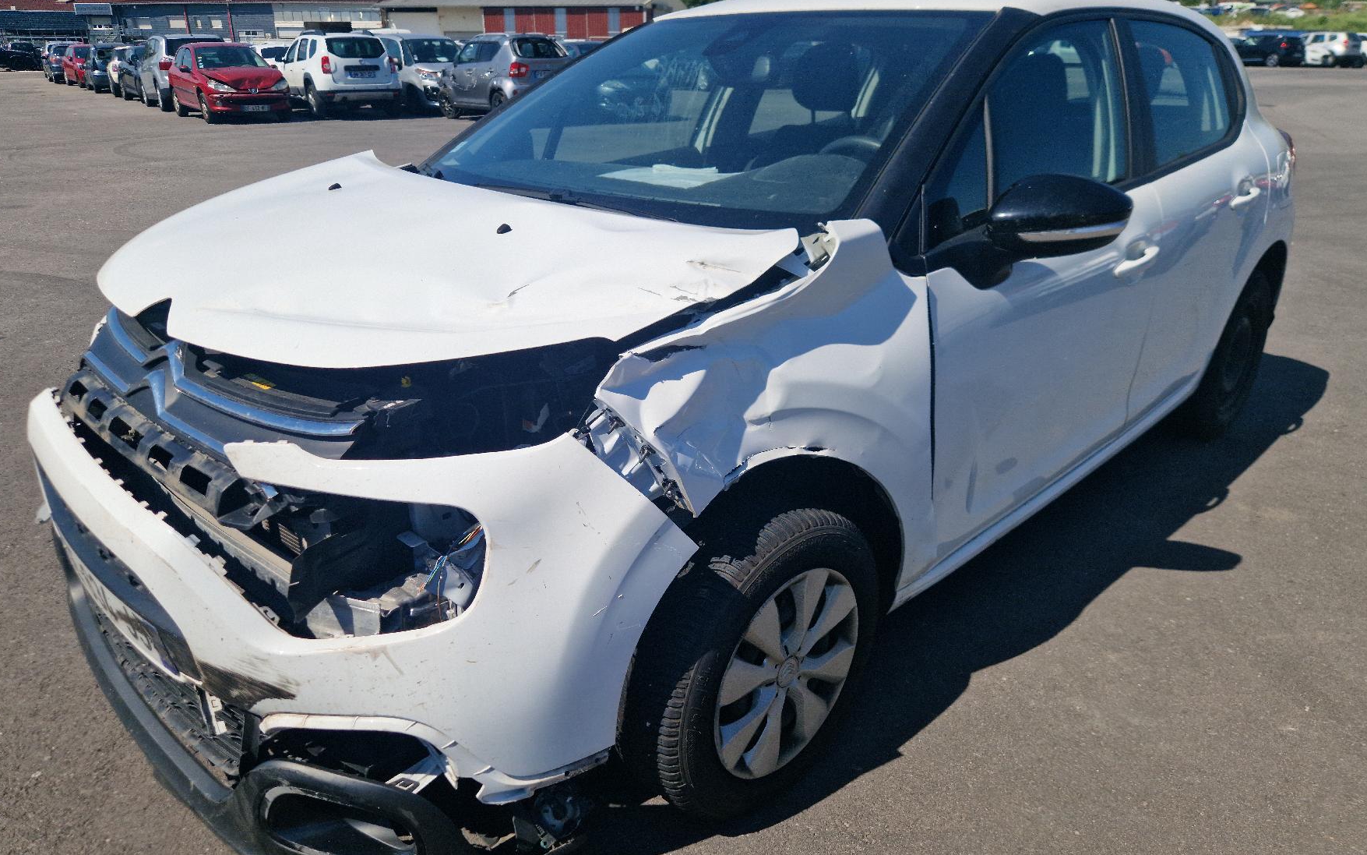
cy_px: 447
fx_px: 931
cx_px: 679
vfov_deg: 49.3
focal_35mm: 25
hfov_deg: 72.5
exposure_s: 1/3333
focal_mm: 5.4
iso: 50
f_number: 1.8
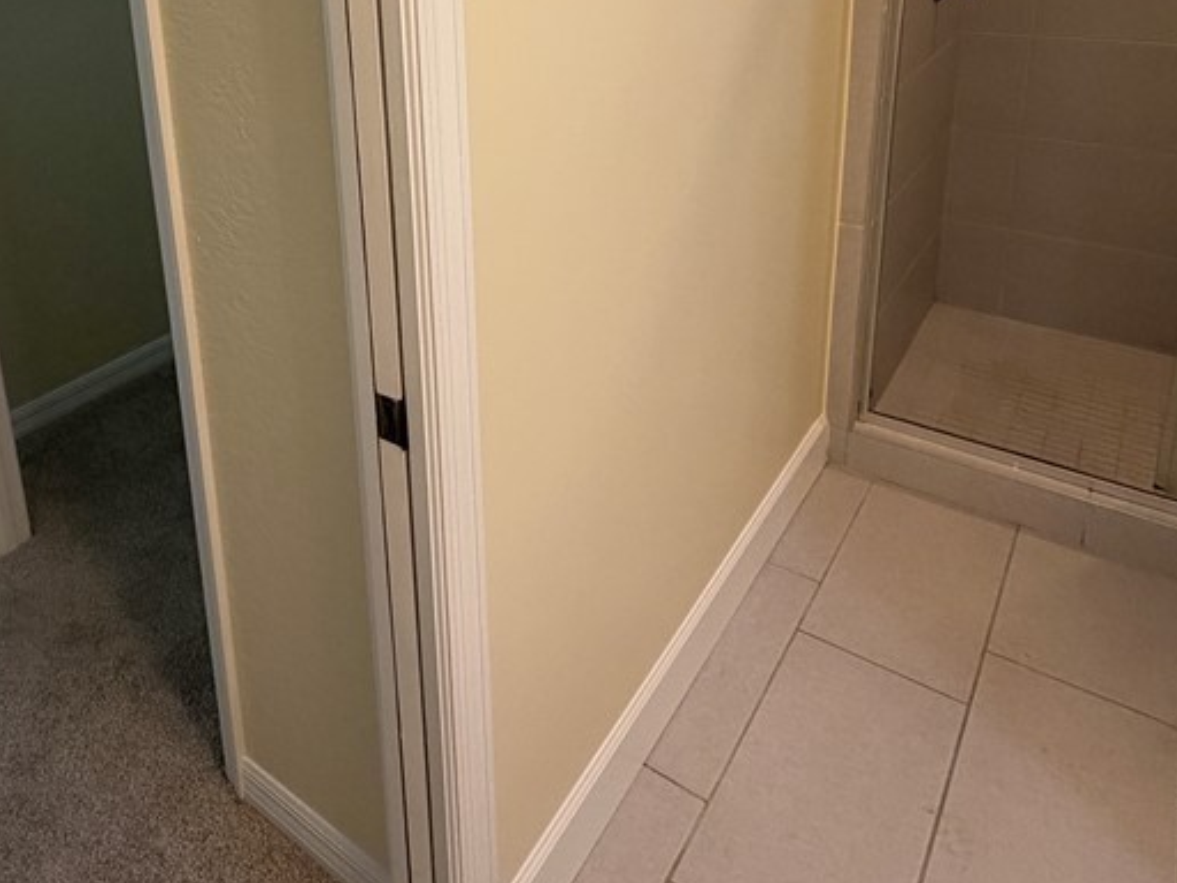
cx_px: 421
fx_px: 952
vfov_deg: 45.9
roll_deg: +3.1
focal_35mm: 28
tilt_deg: -14.9
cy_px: 120
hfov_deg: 62.3
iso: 250
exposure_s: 1/120
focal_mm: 2.22
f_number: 2.2
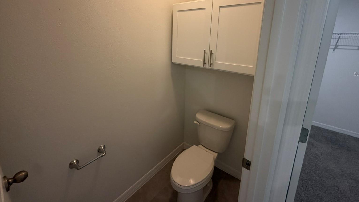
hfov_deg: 99.3
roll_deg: -1.3
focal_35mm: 16
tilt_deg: -12.3
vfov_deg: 65.9
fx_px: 152
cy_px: 74
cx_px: 188
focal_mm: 2.22
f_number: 2.2
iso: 320
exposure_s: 1/120
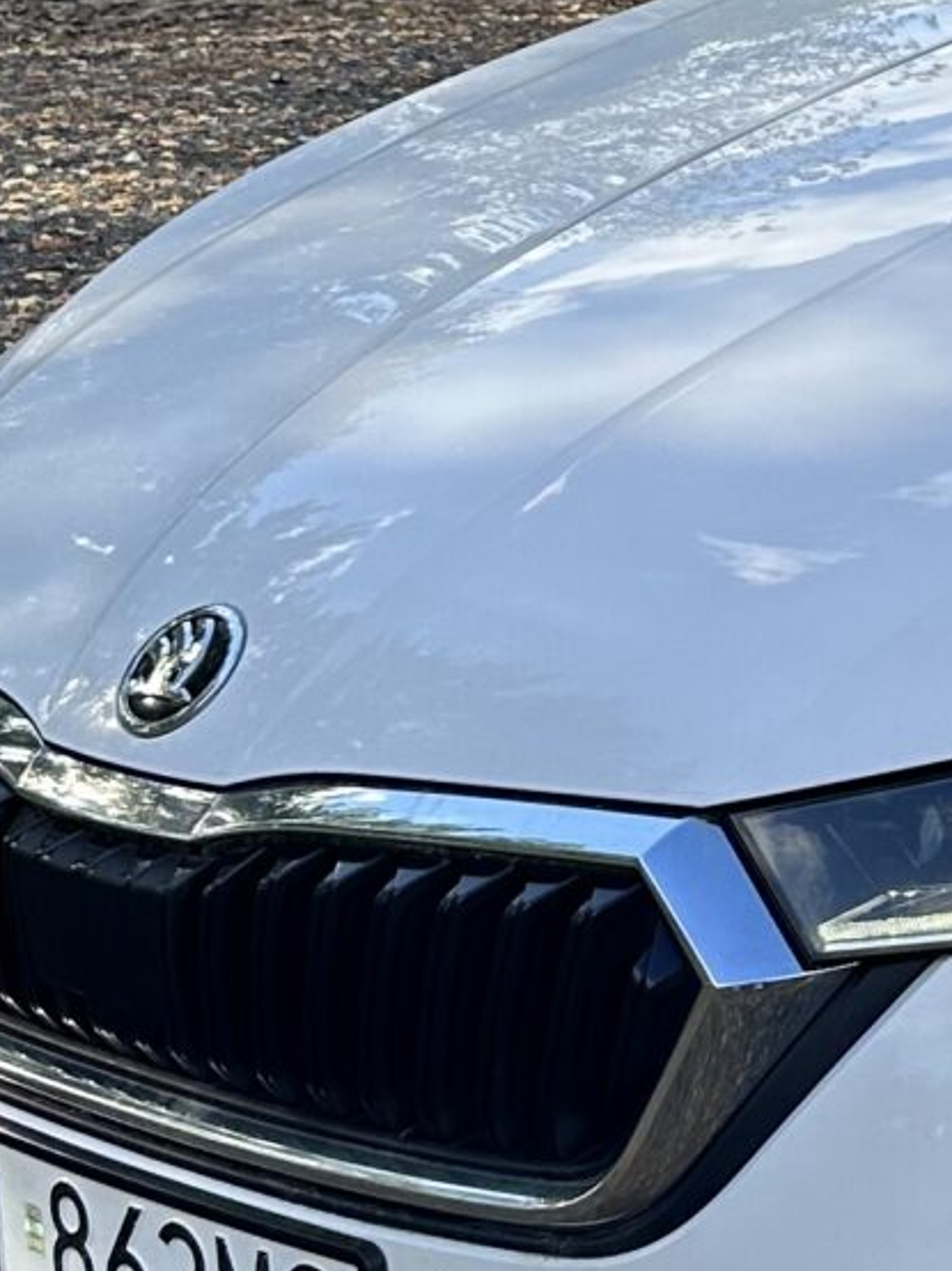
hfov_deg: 12.4
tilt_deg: -11.5
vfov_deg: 17.6
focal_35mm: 111
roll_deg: -1.8
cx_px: 1587
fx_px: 4073
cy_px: 218
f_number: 1.78
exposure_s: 1/1183
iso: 80
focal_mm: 6.86
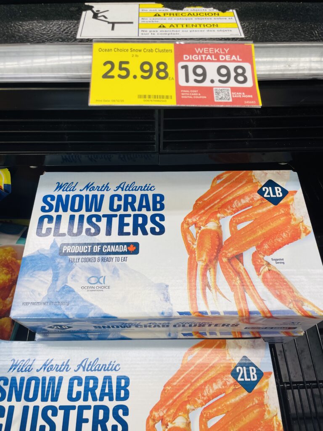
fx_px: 323
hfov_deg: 53.1
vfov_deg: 67.3
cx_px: 162
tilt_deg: -53.4
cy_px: 216
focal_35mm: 26
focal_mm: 4.2
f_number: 1.6
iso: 40
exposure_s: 1/120
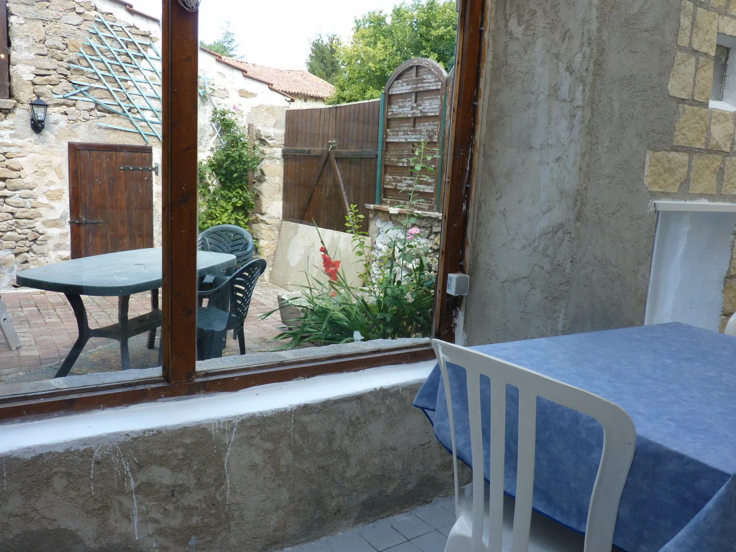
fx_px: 574
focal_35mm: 27
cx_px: 368
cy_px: 276
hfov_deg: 65.3
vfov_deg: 51.4
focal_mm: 4.8
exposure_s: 1/80
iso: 80
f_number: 2.8
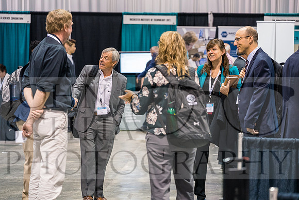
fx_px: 1030
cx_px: 150
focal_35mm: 124
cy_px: 100
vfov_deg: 11.1
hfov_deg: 16.5
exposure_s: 1/160
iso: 3200
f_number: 3.5
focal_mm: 124
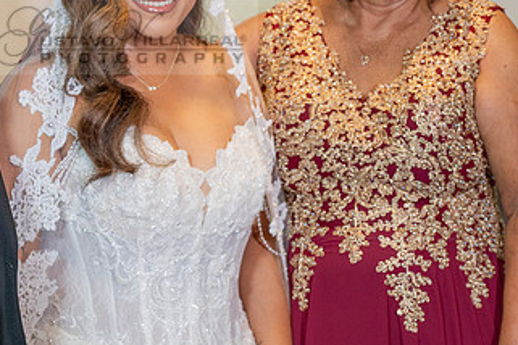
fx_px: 1496
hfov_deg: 19.5
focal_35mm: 104
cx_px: 121
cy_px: 36
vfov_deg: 13.1
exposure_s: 1/200
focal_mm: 56
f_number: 4
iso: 1250
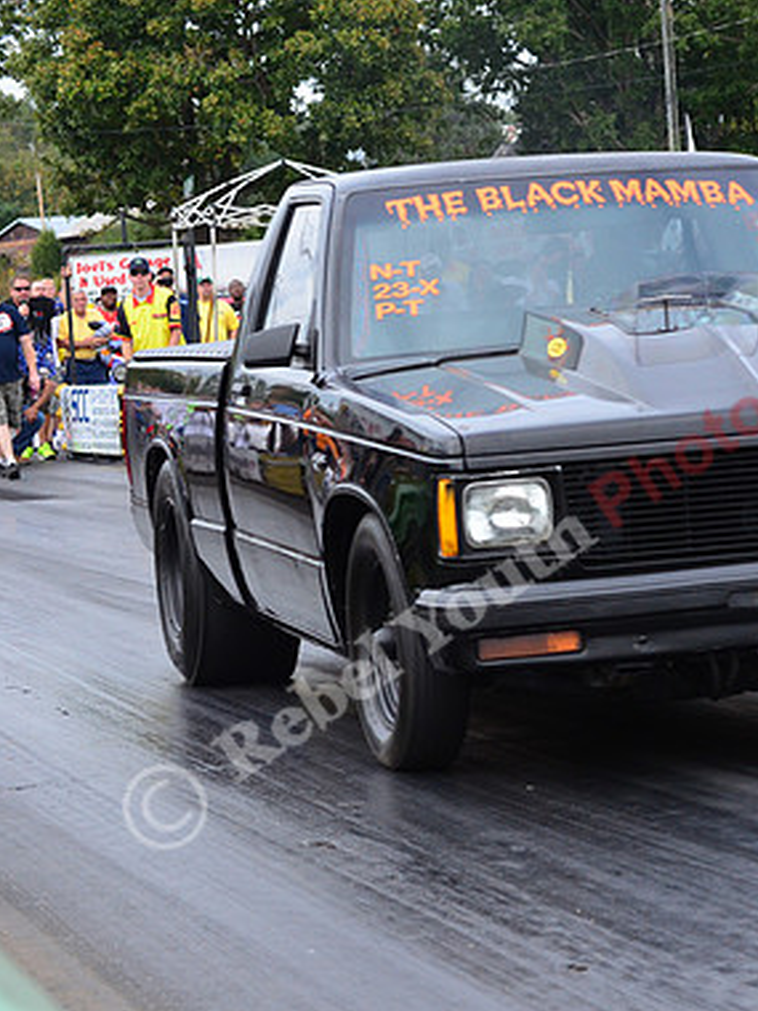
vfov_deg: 13.8
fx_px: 4167
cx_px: 638
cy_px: 506
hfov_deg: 10.4
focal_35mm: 143
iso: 1000
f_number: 7.1
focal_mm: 65
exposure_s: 1/800
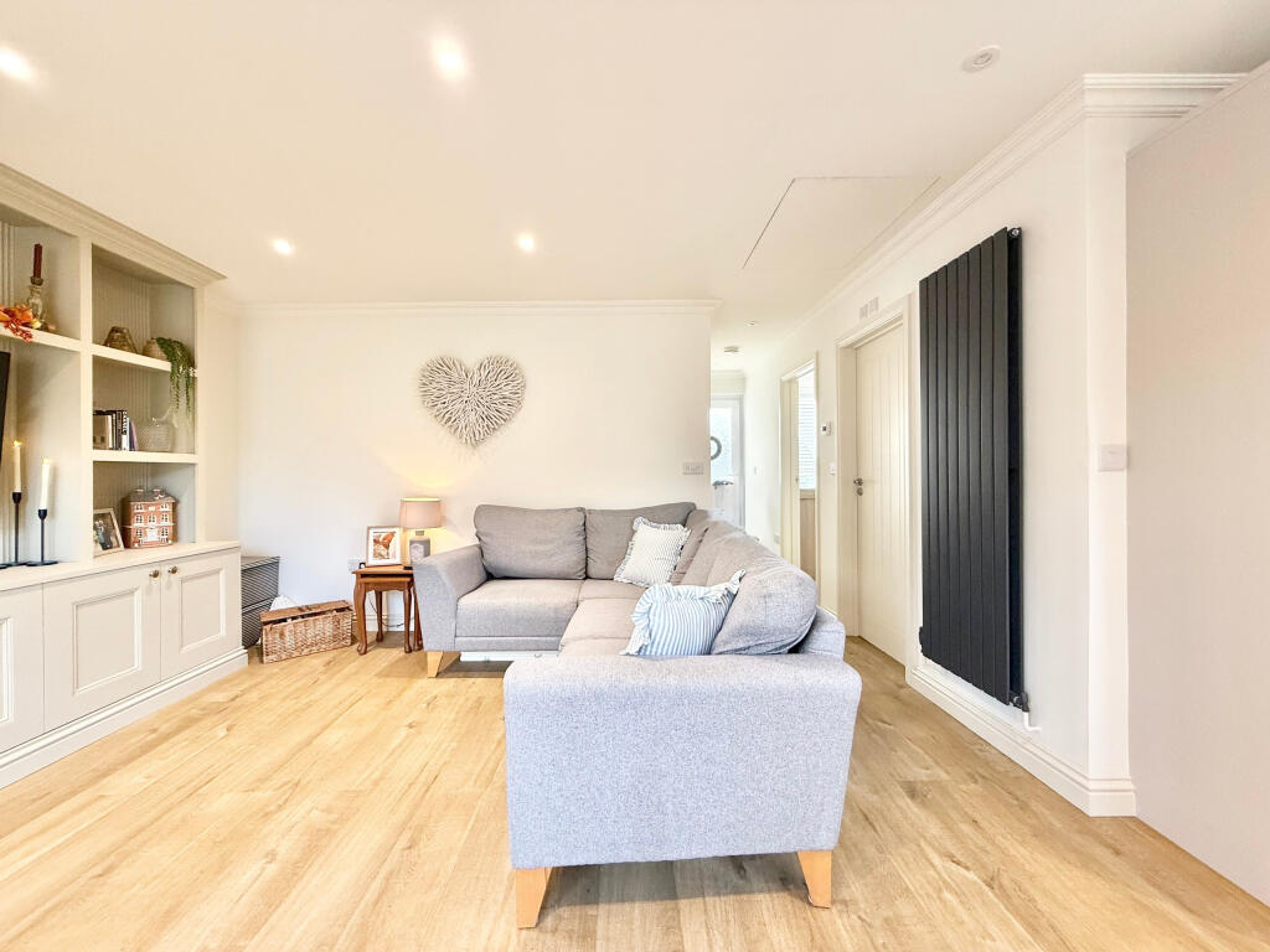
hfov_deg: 102.1
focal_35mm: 14
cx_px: 635
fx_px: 514
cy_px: 476
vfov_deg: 85.7
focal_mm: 2.22
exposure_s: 1/99
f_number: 2.2
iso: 200
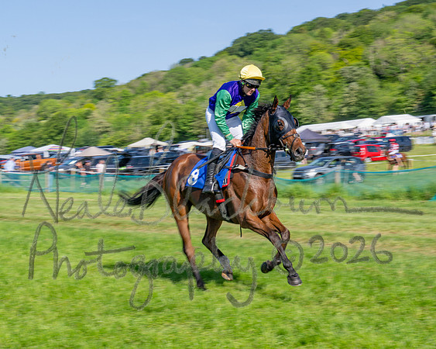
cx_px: 174
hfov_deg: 24.1
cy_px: 175
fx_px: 1017
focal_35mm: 79
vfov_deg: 19.4
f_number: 16
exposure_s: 1/160
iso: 100
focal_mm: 70
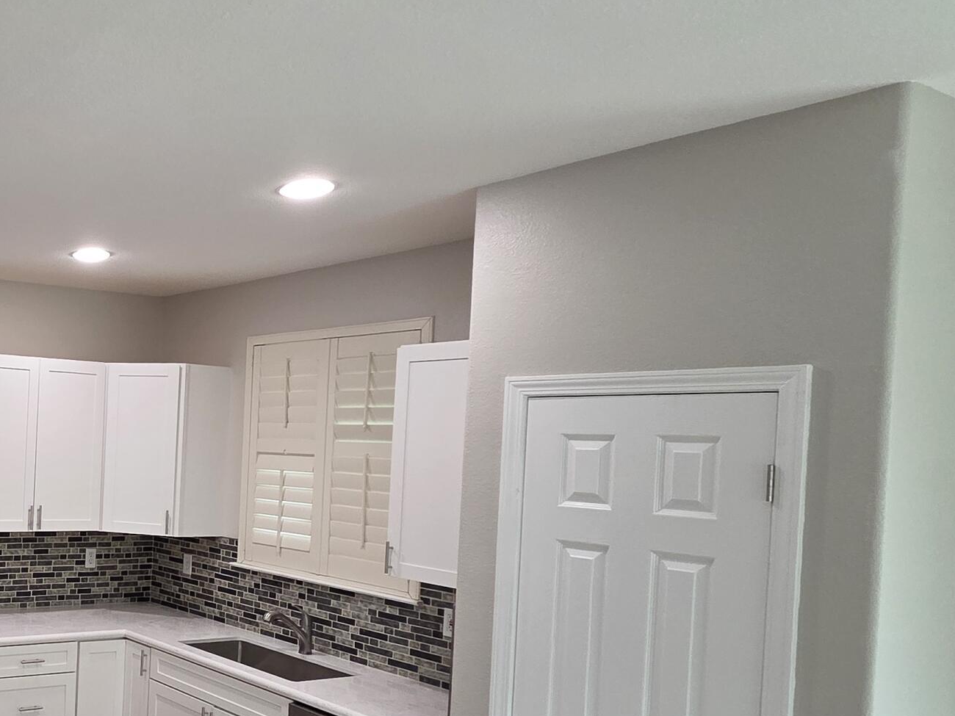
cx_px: -75
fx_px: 828
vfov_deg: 46.3
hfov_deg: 46.0
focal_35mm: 30
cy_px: 459
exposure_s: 1/120
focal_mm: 2.2
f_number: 2.2
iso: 200
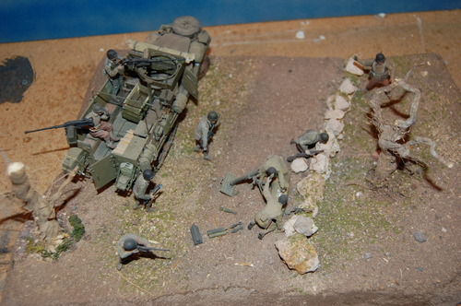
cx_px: 230
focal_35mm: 39
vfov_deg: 34.1
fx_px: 499
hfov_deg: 49.6
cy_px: 153
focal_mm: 26
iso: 200
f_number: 4
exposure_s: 1/500
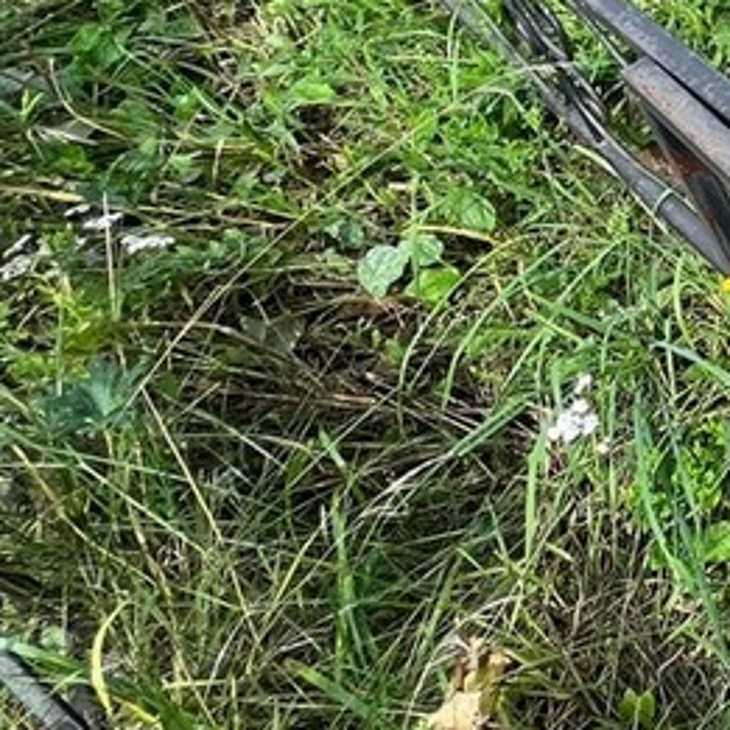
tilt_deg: -31.8
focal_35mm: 45
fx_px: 1074
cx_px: 1343
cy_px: -145
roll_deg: +4.8
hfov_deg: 21.6
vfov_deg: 31.5
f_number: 1.8
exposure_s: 1/605
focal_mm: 1.57
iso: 32
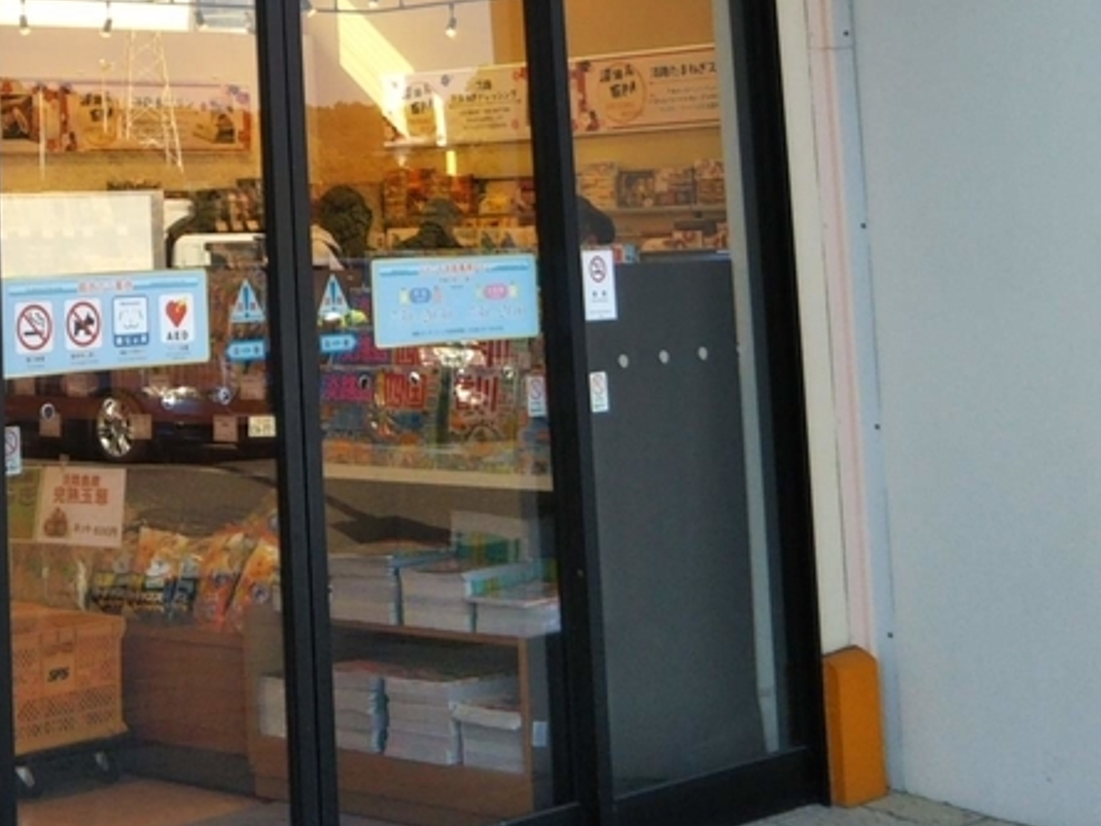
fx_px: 2576
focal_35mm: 81
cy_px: -171
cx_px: 131
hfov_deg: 23.5
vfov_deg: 17.4
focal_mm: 4
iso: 27
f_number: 2.2
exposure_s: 1/241
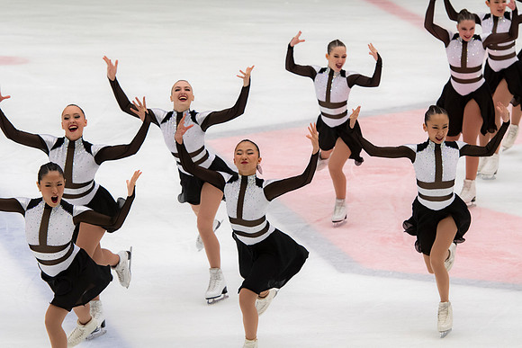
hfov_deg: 10.2
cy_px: 174
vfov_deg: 6.8
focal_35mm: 202
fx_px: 2937
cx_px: 261
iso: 1100
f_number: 5.6
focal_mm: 135
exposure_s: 1/320
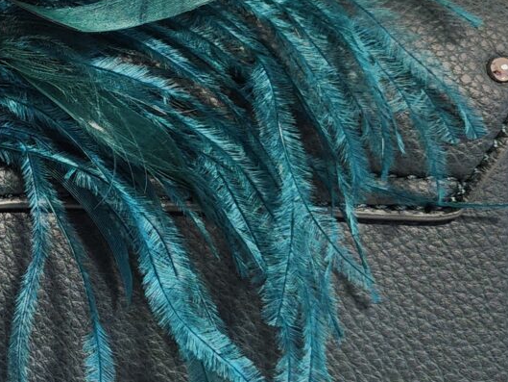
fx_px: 1306
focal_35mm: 89
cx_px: -163
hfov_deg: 20.1
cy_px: 181
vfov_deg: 16.6
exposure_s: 1/40
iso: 320
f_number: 1.8
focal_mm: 6.4
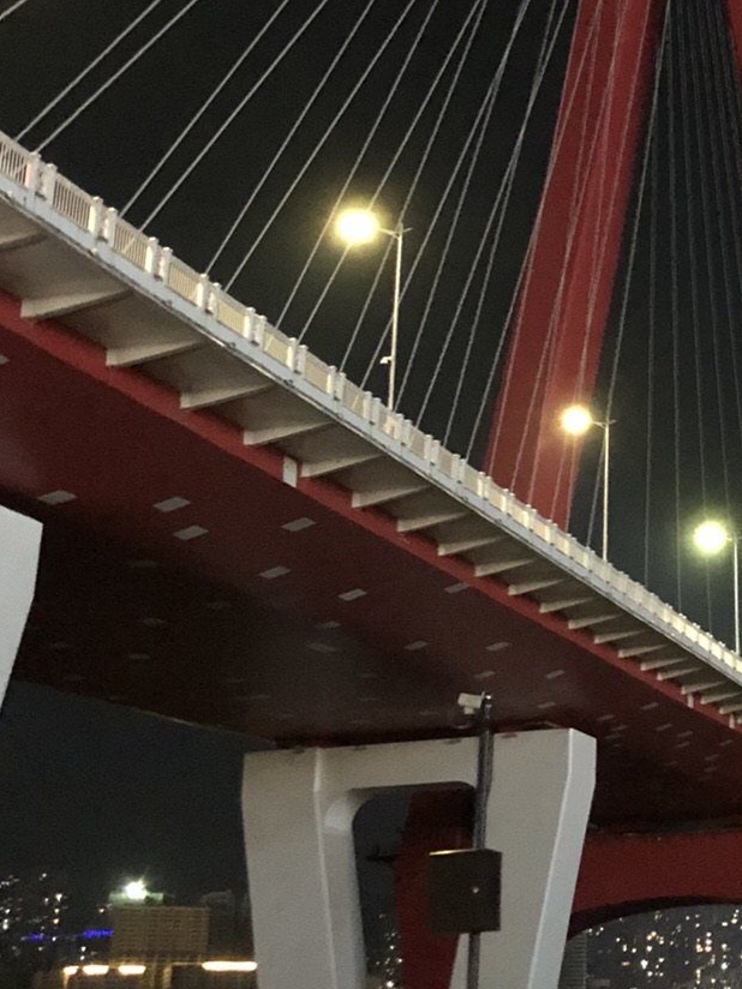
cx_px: 832
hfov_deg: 20.5
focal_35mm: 68
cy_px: 310
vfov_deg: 28.3
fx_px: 1943
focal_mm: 3.99
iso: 250
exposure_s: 1/4
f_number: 1.8
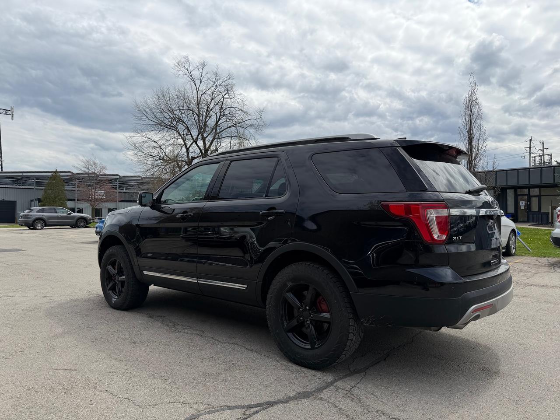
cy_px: 210
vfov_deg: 56.8
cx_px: 280
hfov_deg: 71.6
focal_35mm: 24
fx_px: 388
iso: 80
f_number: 1.78
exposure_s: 1/7353
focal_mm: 6.76
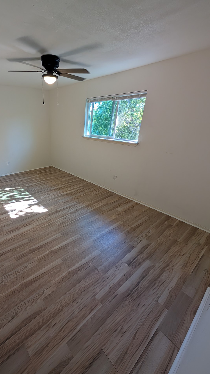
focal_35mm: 14
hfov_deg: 70.7
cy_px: 188
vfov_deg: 106.8
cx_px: 60
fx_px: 139
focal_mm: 2.02
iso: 95
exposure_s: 1/117
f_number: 1.7
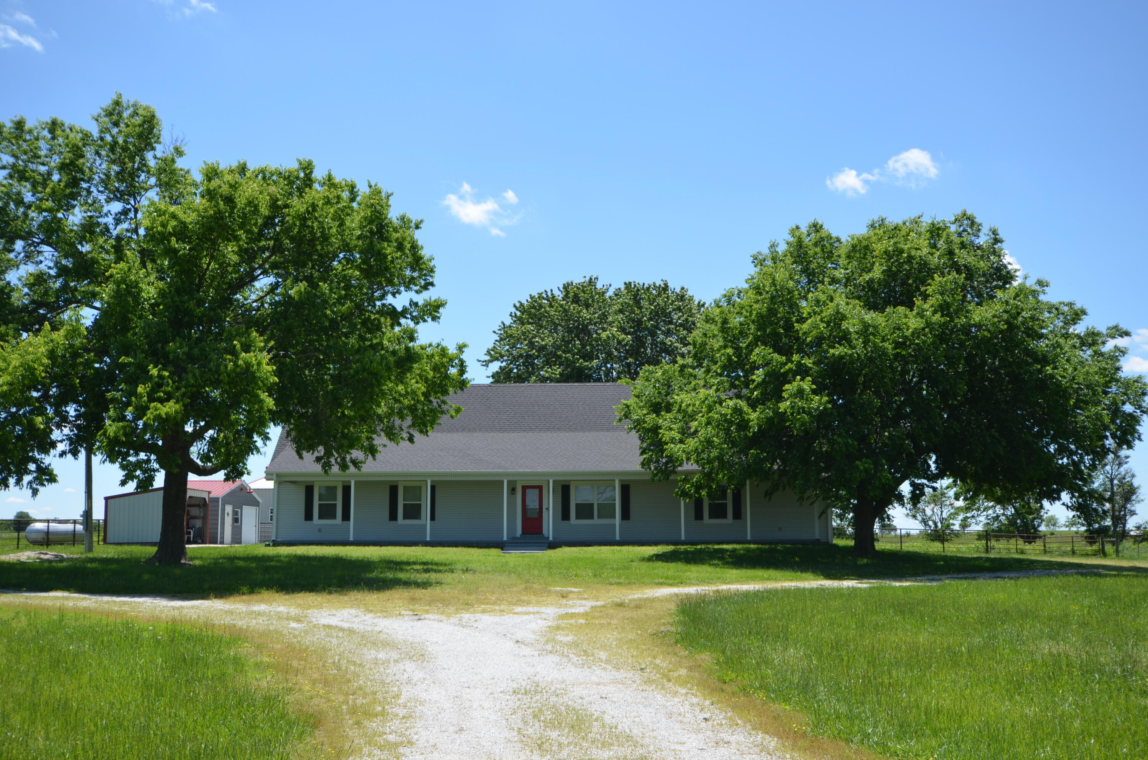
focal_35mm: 36
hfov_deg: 53.2
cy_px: 380
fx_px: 1146
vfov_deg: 36.7
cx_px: 574
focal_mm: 24
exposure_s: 1/250
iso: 140
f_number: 8
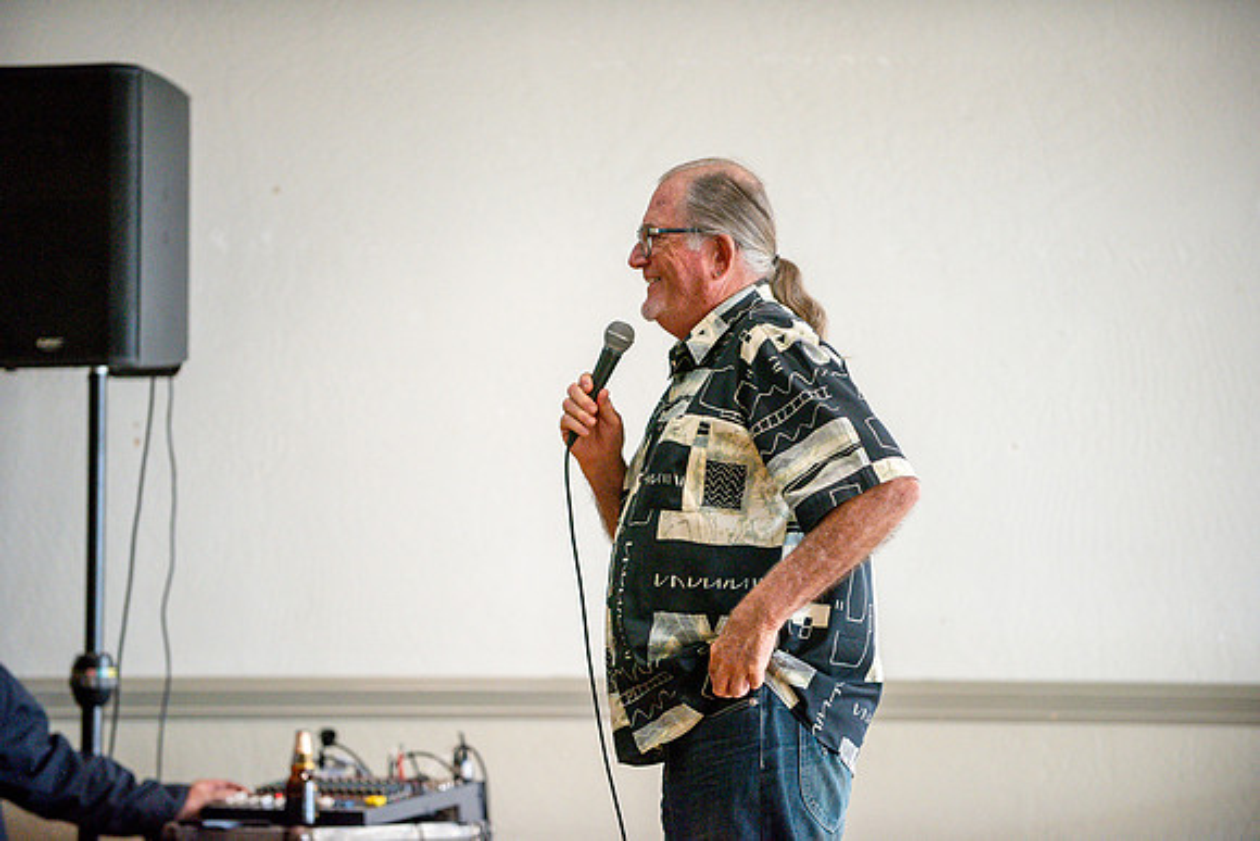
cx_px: 630
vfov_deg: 8.1
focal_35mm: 170
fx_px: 5951
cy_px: 420
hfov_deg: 12.1
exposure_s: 1/400
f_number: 2.8
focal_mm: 170
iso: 2000
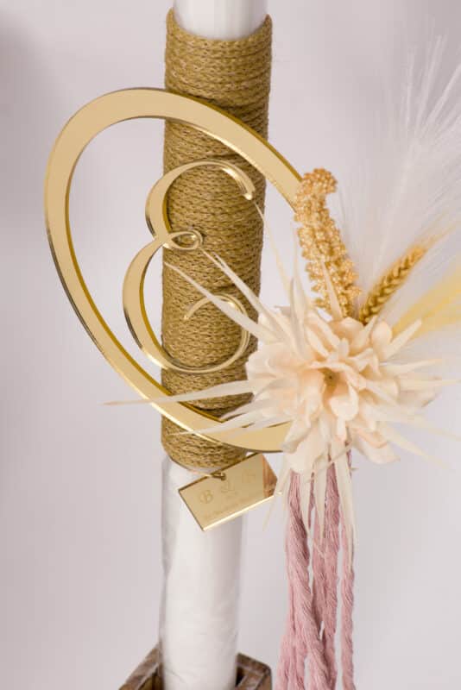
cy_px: 345
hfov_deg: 13.1
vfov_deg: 19.4
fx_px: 2015
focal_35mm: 105
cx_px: 230
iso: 125
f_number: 14
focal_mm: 105
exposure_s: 1/125
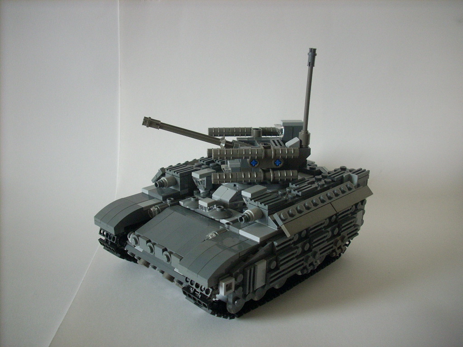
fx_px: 495
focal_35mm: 37
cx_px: 232
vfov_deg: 38.7
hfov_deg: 50.1
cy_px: 174
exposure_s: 1/28.7
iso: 200
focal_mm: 6.2
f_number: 2.8
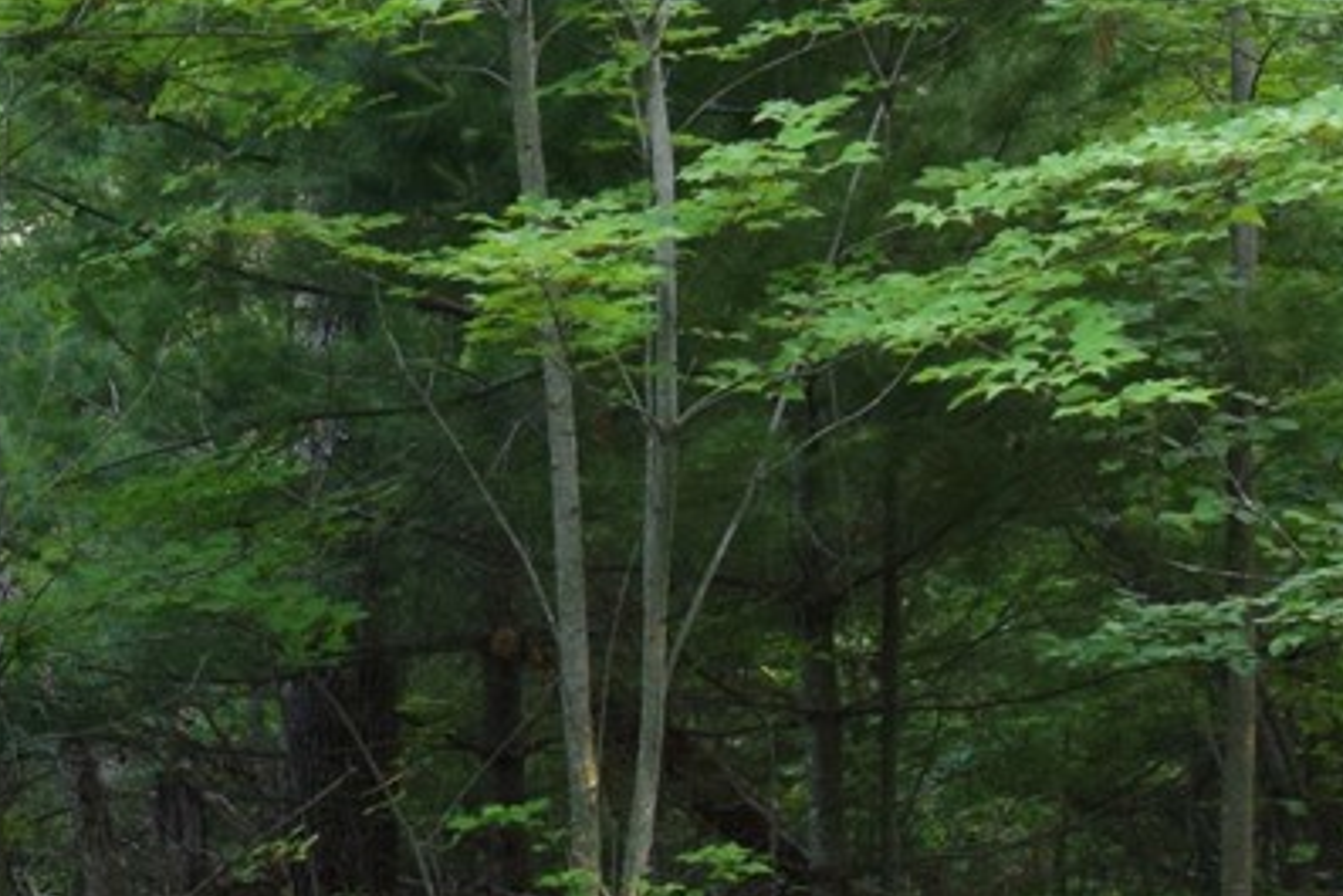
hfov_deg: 22.7
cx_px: -277
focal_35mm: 82
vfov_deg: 16.4
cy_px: 808
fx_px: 3060
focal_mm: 10
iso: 400
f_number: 7.1
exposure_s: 1/30
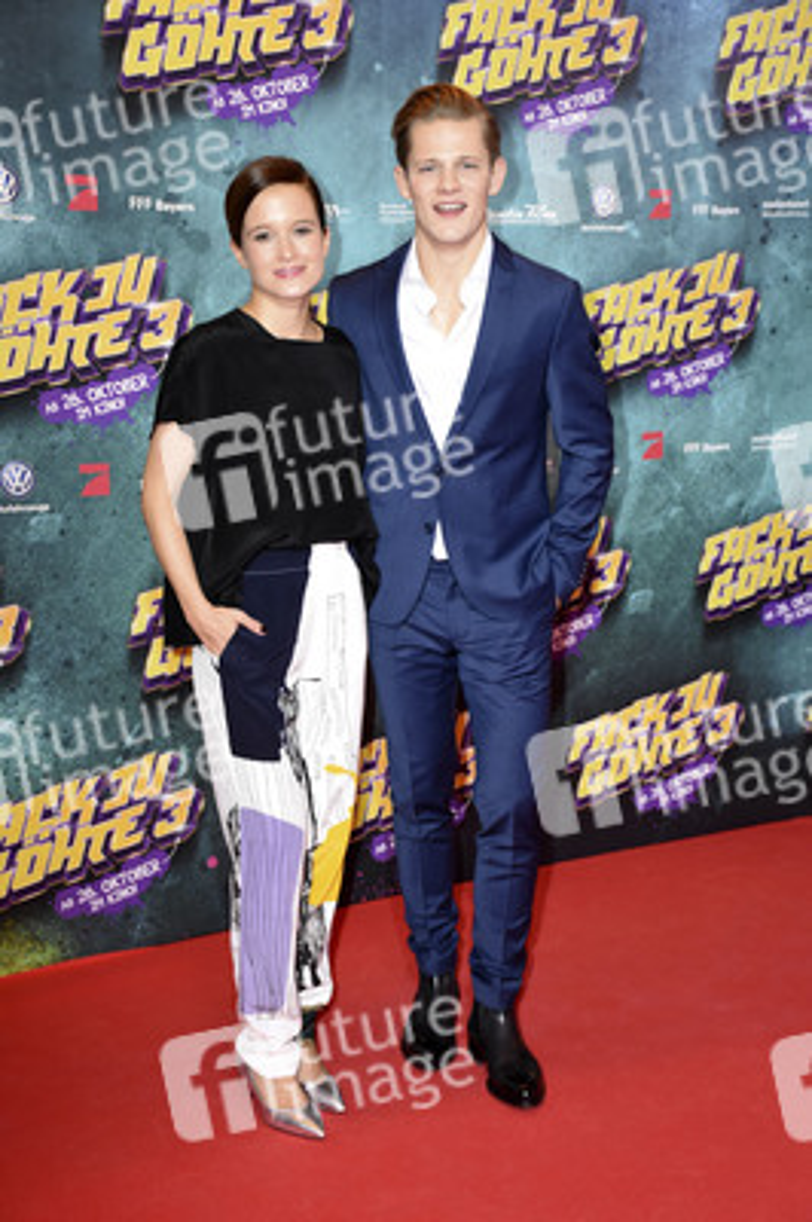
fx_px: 1932
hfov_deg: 23.7
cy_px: 611
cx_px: 406
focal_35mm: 57
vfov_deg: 35.1
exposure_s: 1/160
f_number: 4.5
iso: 1600
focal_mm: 38
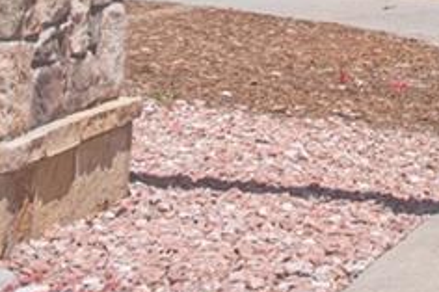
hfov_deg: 11.7
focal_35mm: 163
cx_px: 787
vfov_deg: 7.6
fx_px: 1986
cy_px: -503
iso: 250
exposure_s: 1/320
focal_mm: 24
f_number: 10
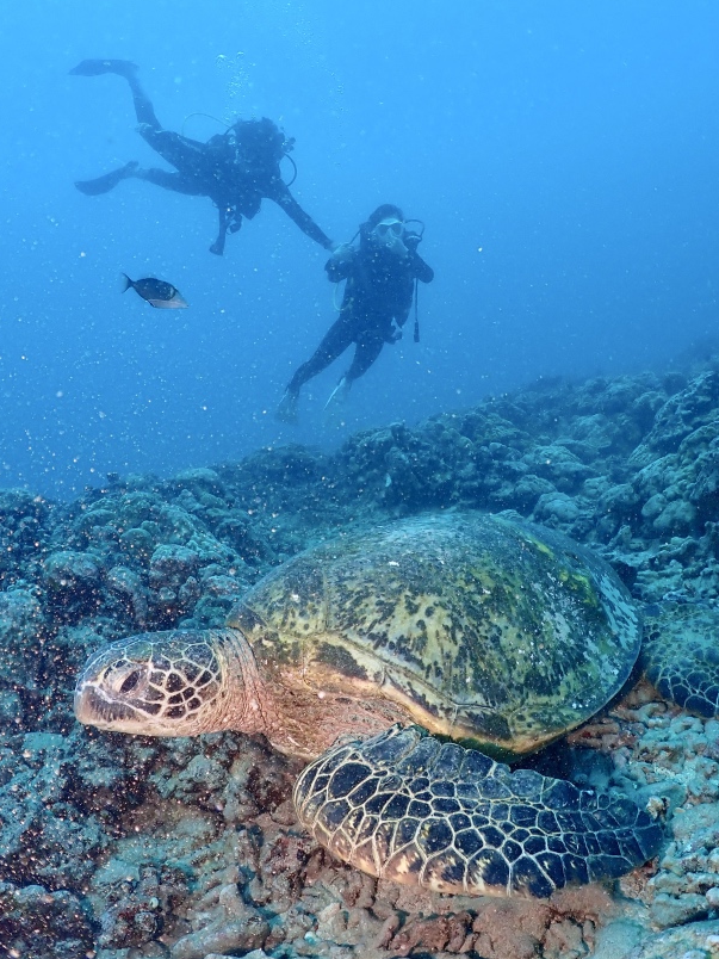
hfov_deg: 49.7
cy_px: 490
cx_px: 386
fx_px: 775
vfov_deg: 63.4
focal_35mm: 28
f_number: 2.8
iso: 100
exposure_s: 1/400
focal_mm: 4.5
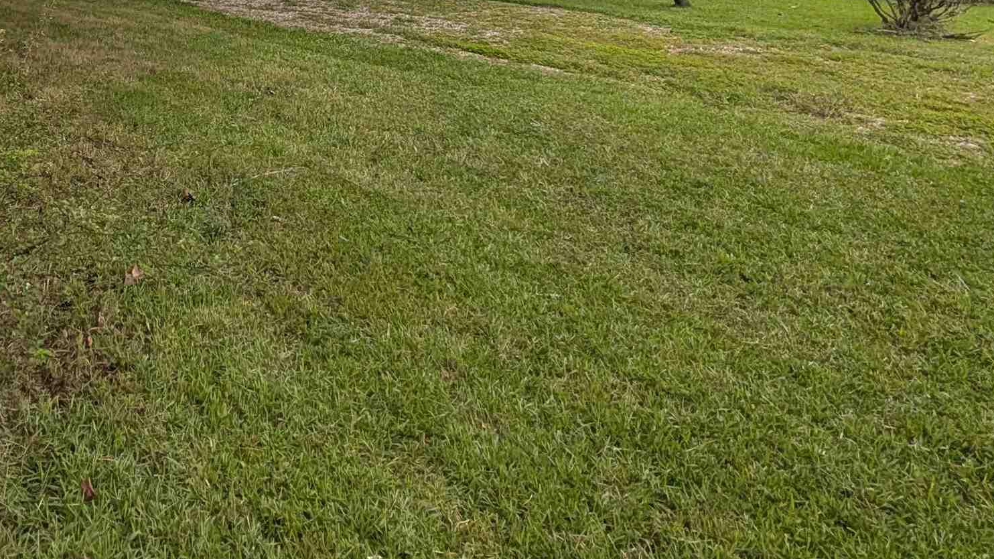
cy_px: -165
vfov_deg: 32.4
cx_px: 120
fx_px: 712
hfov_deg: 60.4
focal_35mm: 27
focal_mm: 2.02
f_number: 1.7
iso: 51
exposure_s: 1/1462
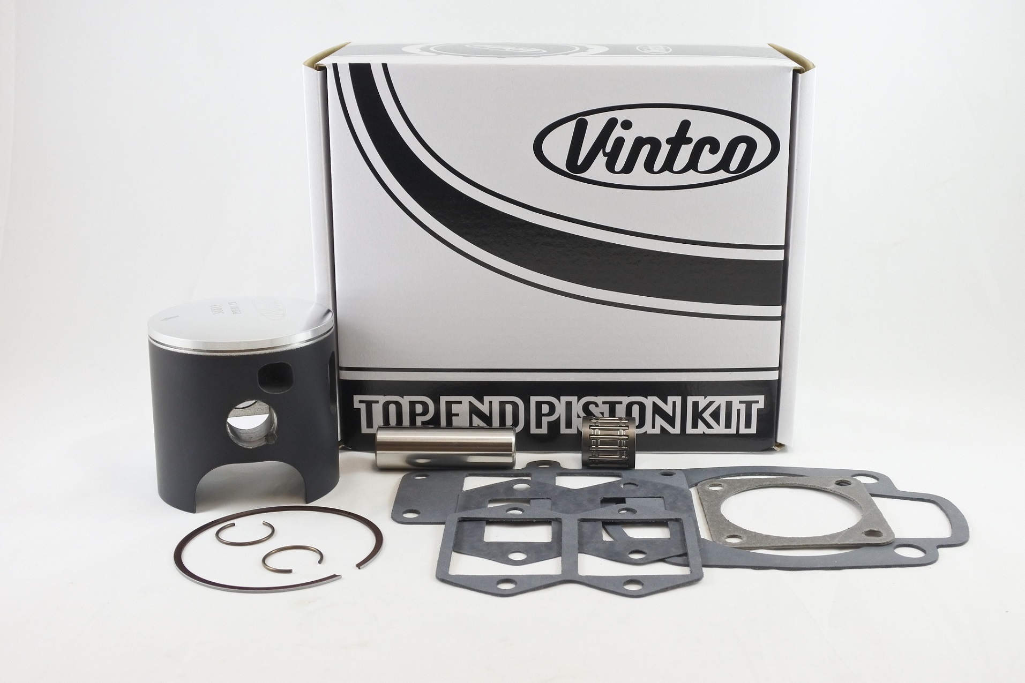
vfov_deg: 35.0
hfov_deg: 50.7
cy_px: 342
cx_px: 512
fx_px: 1082
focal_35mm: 38
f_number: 4
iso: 500
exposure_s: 1/125
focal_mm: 14.3
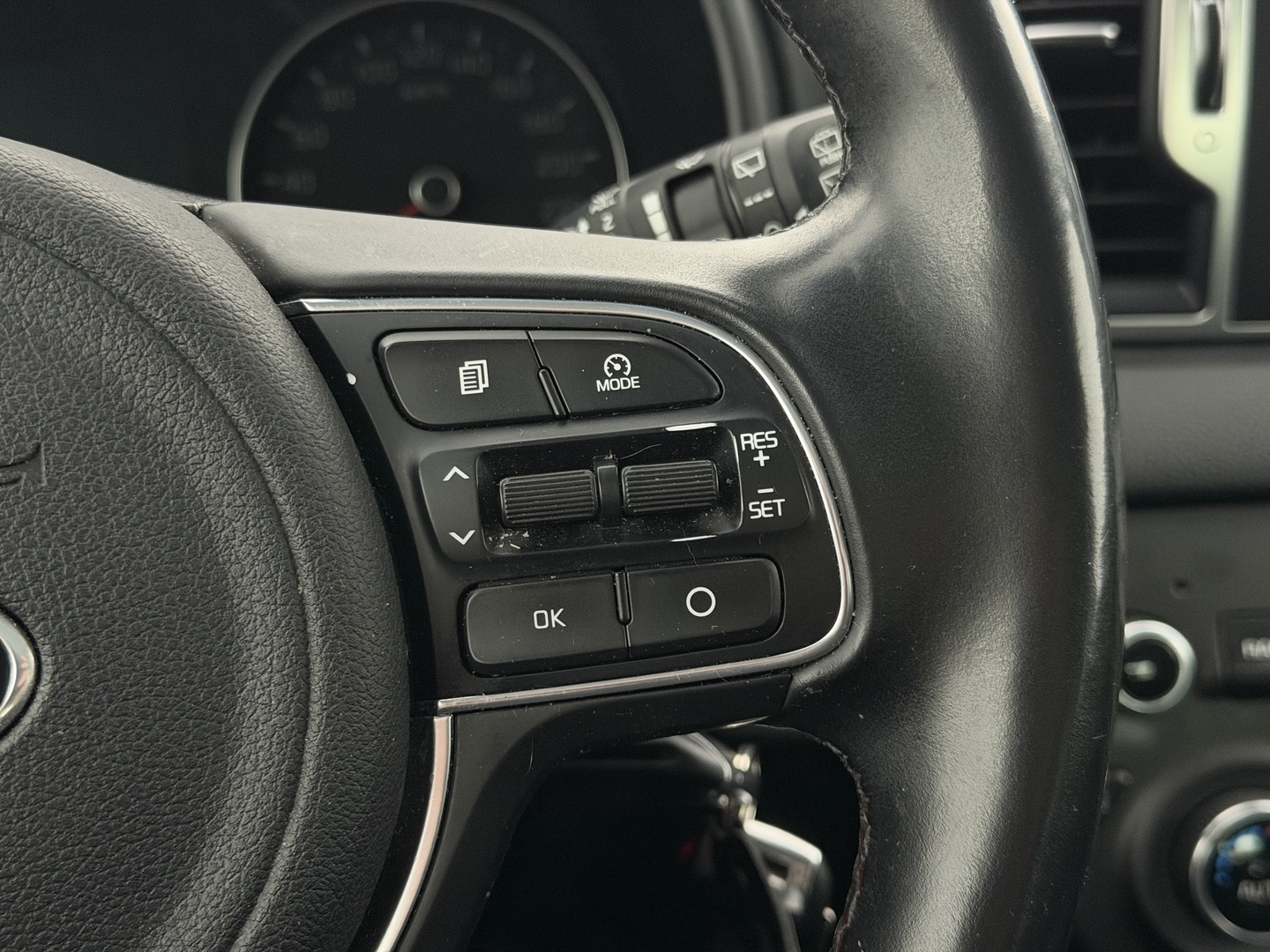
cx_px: 635
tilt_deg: -26.0
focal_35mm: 48
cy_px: 476
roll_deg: +1.9
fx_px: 1761
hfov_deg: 39.7
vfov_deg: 30.3
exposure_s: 1/20
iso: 800
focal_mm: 6.76
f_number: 1.78
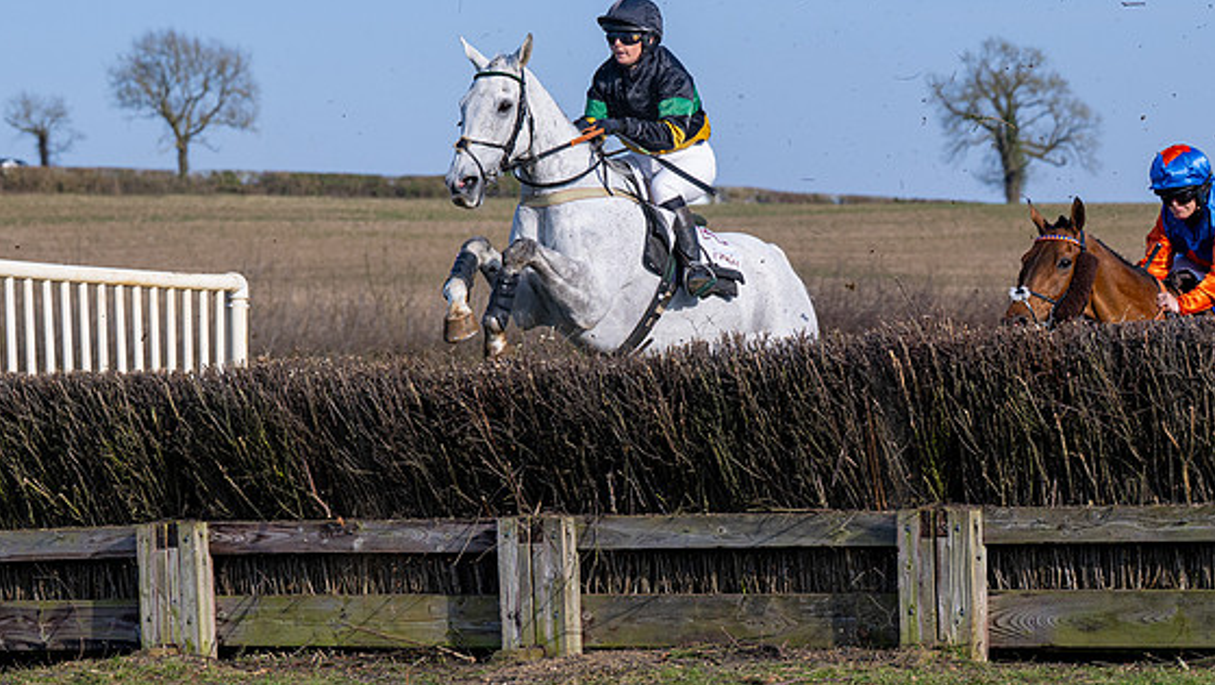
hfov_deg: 13.8
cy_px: 379
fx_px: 5028
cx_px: 554
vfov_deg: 7.8
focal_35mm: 156
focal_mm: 83
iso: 160
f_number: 4
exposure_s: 1/2000
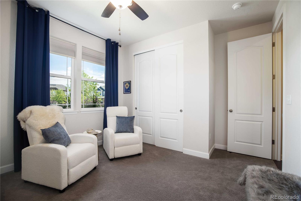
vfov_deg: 77.3
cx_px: 150
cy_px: 100
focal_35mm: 15
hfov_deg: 100.4
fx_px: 125
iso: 200
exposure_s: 1/3
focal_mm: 15
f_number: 9
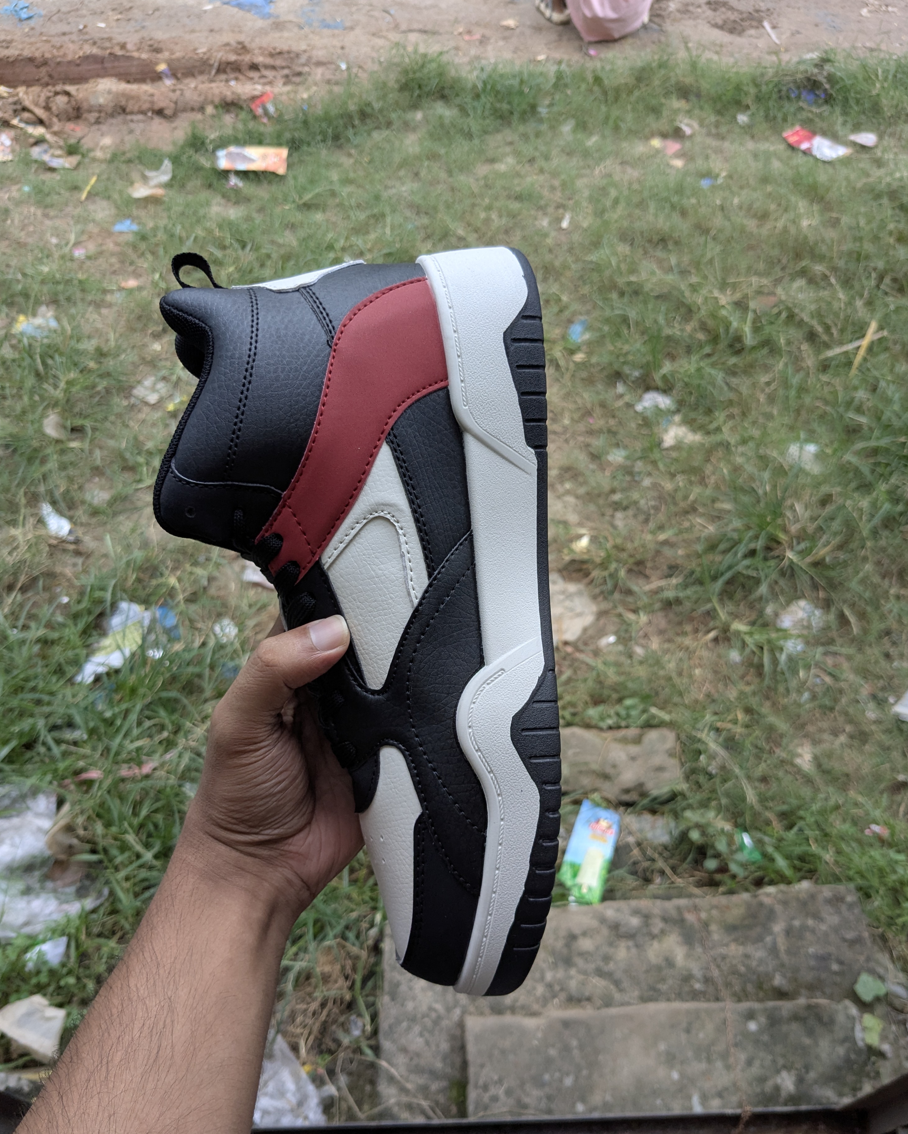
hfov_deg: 50.0
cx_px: 449
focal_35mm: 29
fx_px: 974
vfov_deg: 60.4
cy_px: 588
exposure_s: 1/147
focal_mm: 4.38
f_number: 1.73
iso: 55
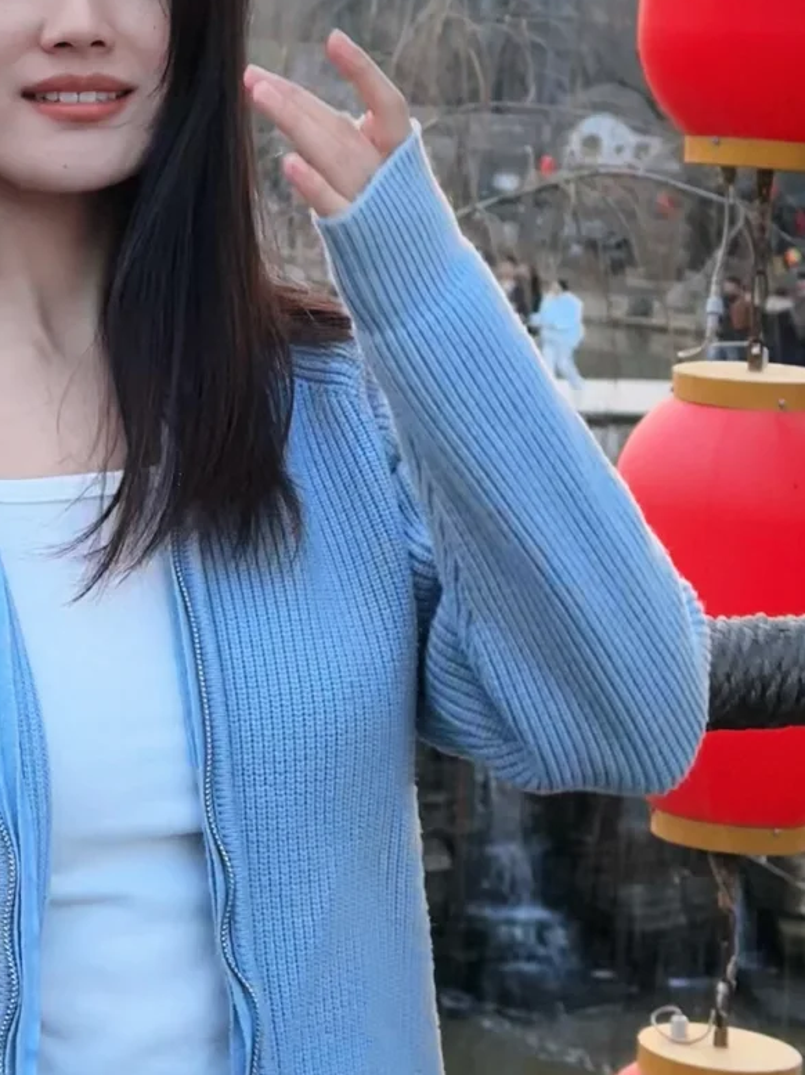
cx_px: 159
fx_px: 2762
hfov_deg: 16.5
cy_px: 136
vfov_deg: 21.6
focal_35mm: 89
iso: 64
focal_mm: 6.86
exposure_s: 1/535
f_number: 1.78
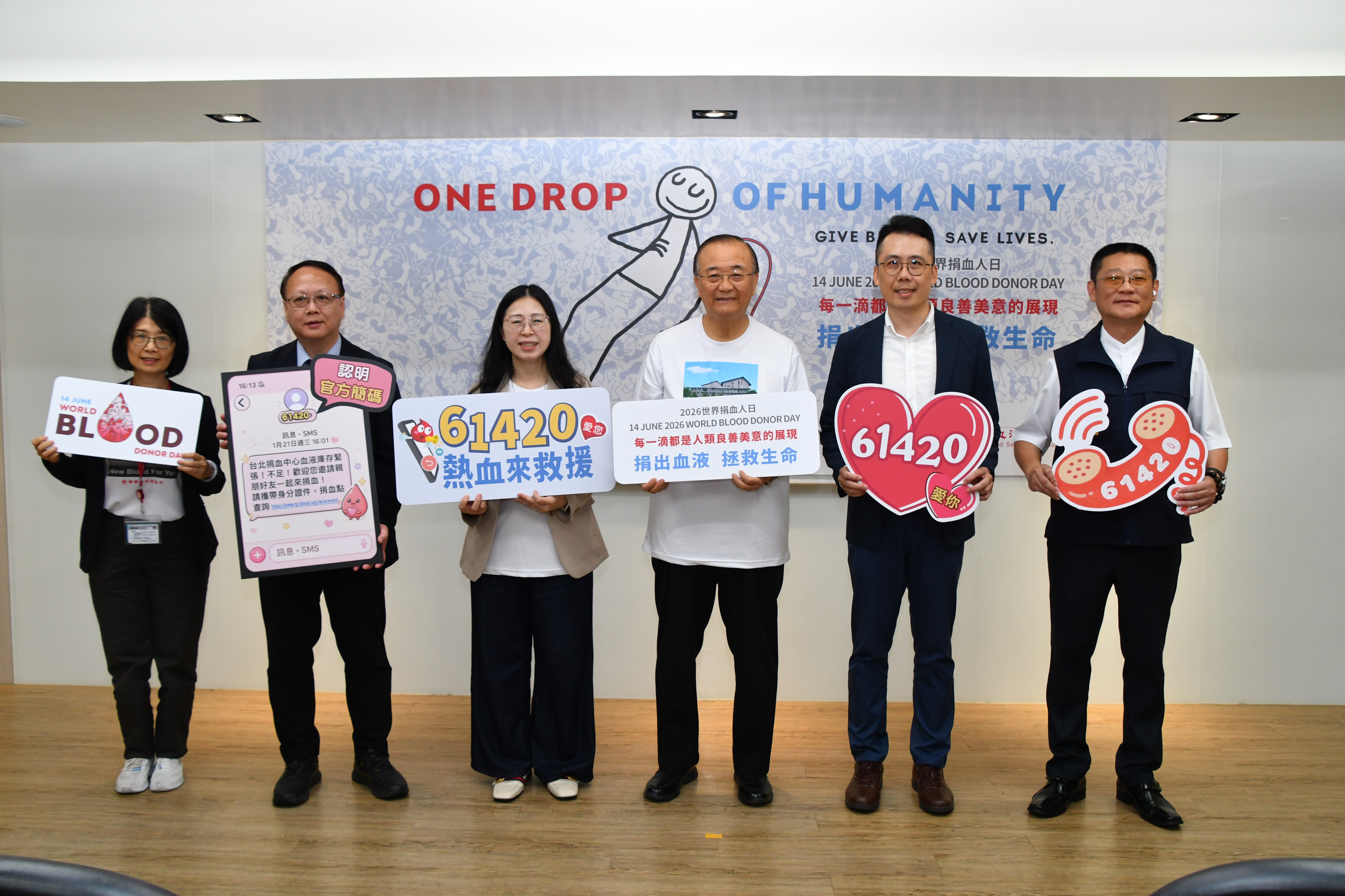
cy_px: 448
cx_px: 672
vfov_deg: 42.3
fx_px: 1158
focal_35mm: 31
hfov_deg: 60.3
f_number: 5.6
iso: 800
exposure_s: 1/60
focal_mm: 21
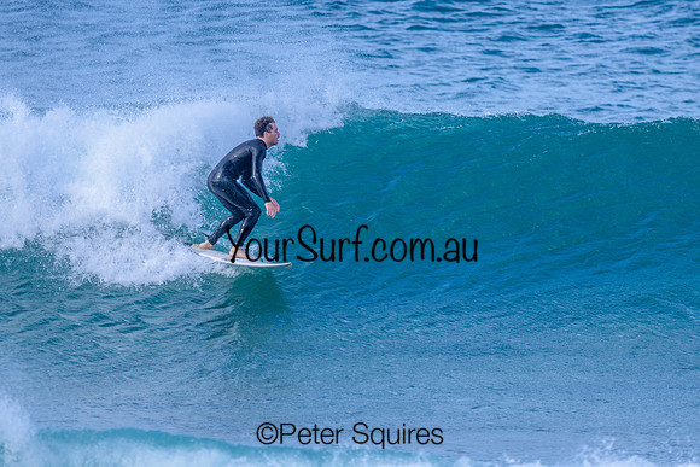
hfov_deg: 1.9
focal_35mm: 1099
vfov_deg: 1.3
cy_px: 210
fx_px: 21382
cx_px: 422
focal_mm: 800
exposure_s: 1/2000
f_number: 6.3
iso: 560
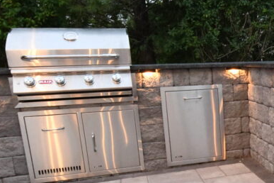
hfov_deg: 39.4
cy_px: 148
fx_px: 342
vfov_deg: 29.2
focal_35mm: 45
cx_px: 262
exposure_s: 1/20
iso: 14400
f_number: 16
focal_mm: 17
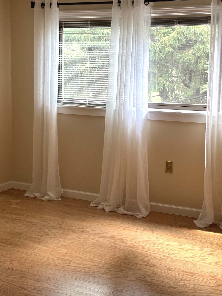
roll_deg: -3.9
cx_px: 96
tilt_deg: -10.4
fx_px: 522
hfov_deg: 24.0
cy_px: 152
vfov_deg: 31.7
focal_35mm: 61
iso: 80
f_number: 1.6
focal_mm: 5.96
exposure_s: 1/60
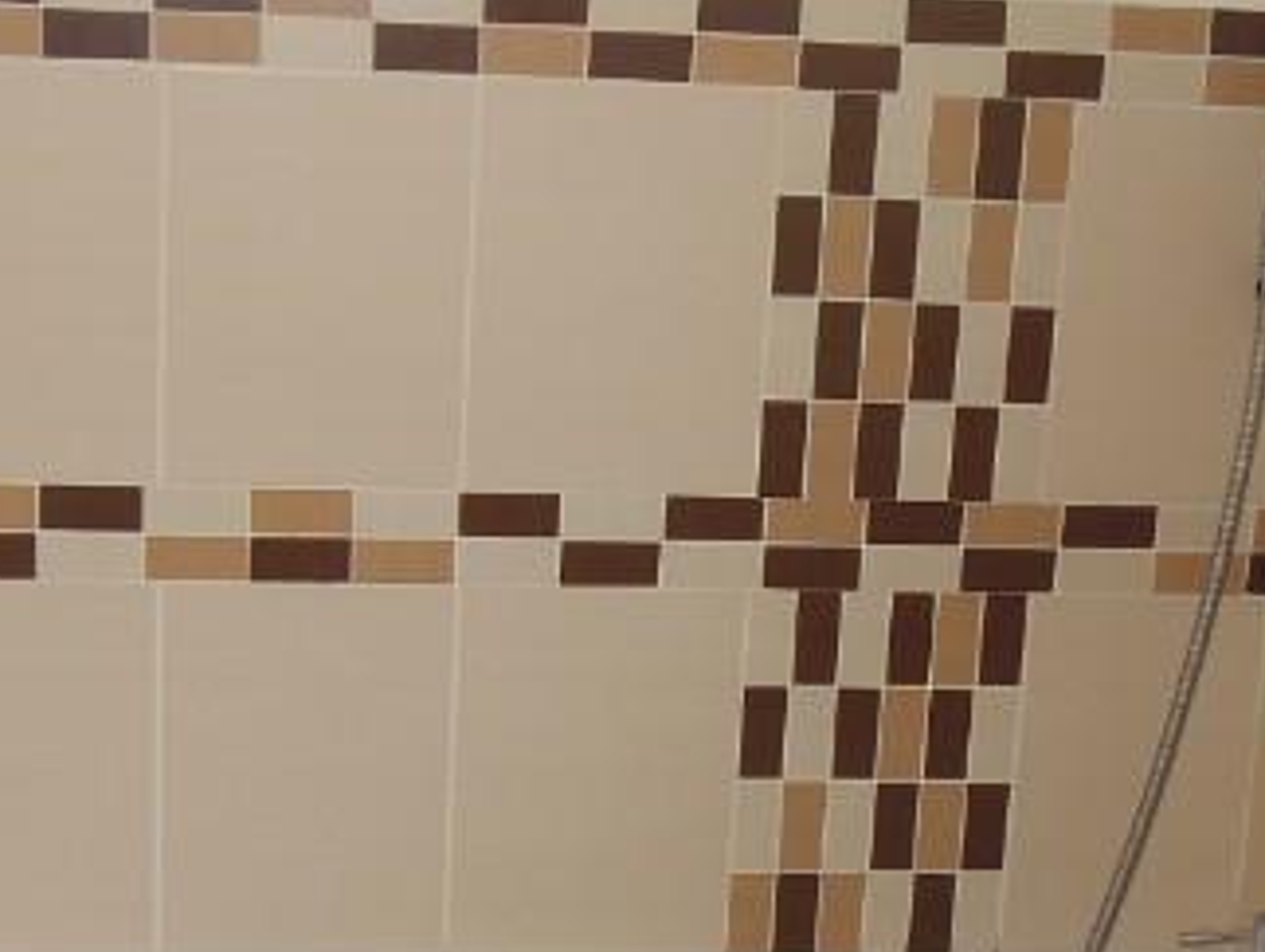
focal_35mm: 76
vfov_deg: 19.4
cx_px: 627
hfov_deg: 25.6
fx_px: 2780
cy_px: 556
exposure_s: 1/100
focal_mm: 4.3
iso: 160
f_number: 2.8
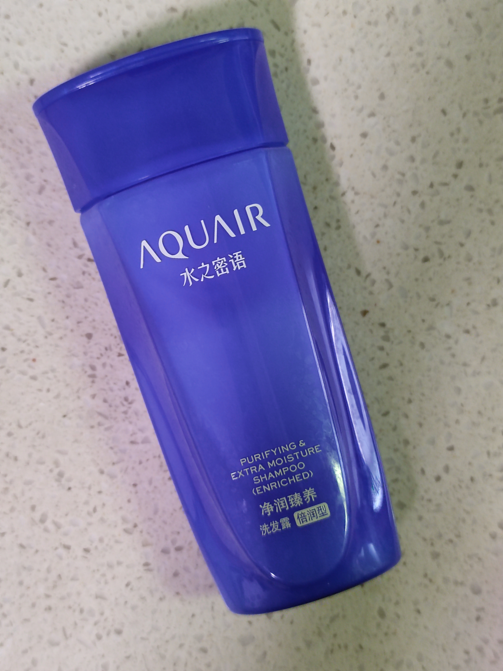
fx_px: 930
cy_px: 336
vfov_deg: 39.7
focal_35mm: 48
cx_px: 252
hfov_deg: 30.3
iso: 503
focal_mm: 6.72
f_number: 1.69
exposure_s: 1/50
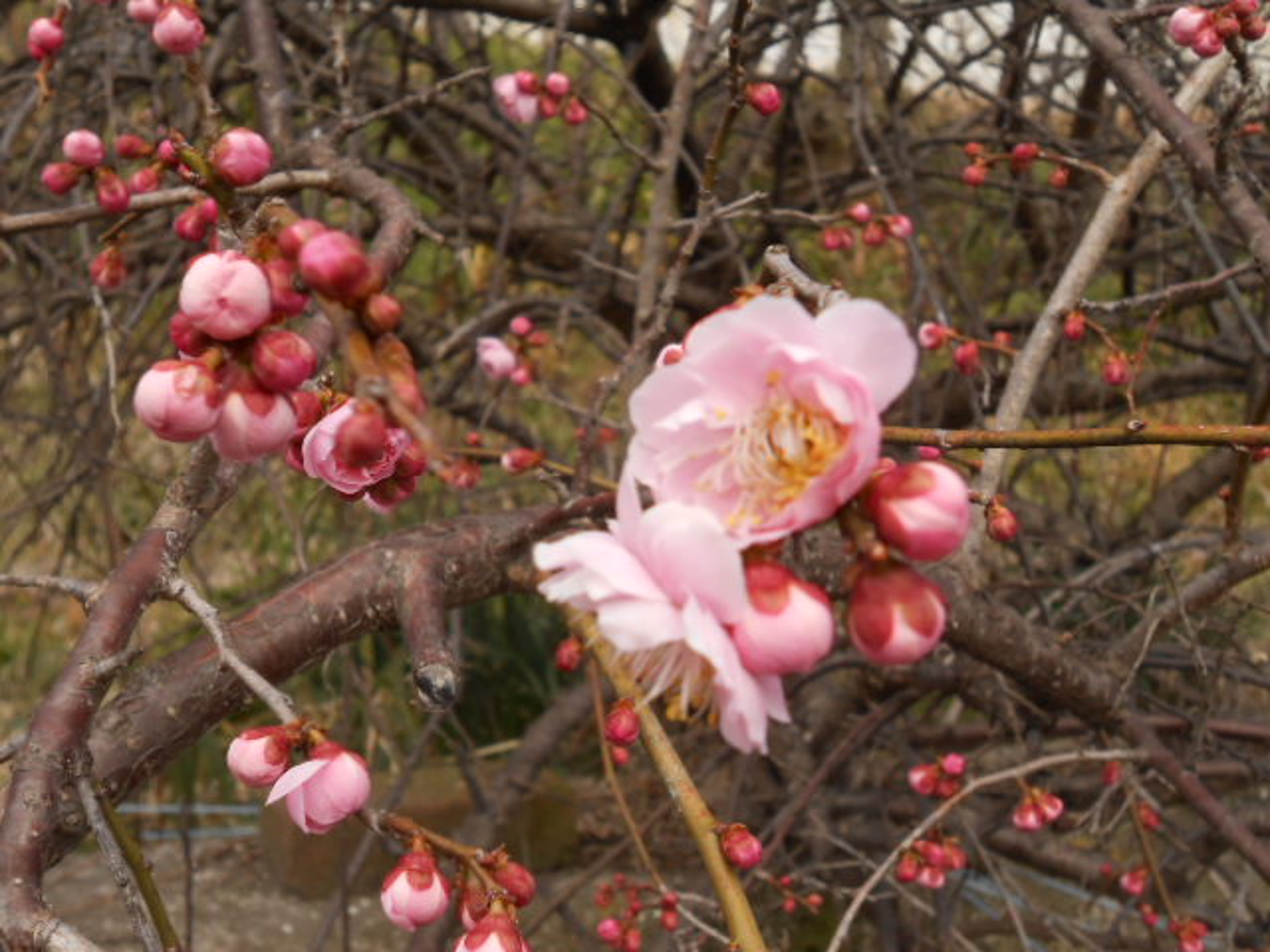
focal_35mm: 44
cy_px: 476
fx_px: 1614
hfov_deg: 42.9
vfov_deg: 32.9
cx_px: 635
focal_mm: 7.8
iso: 80
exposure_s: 1/200
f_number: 4.5
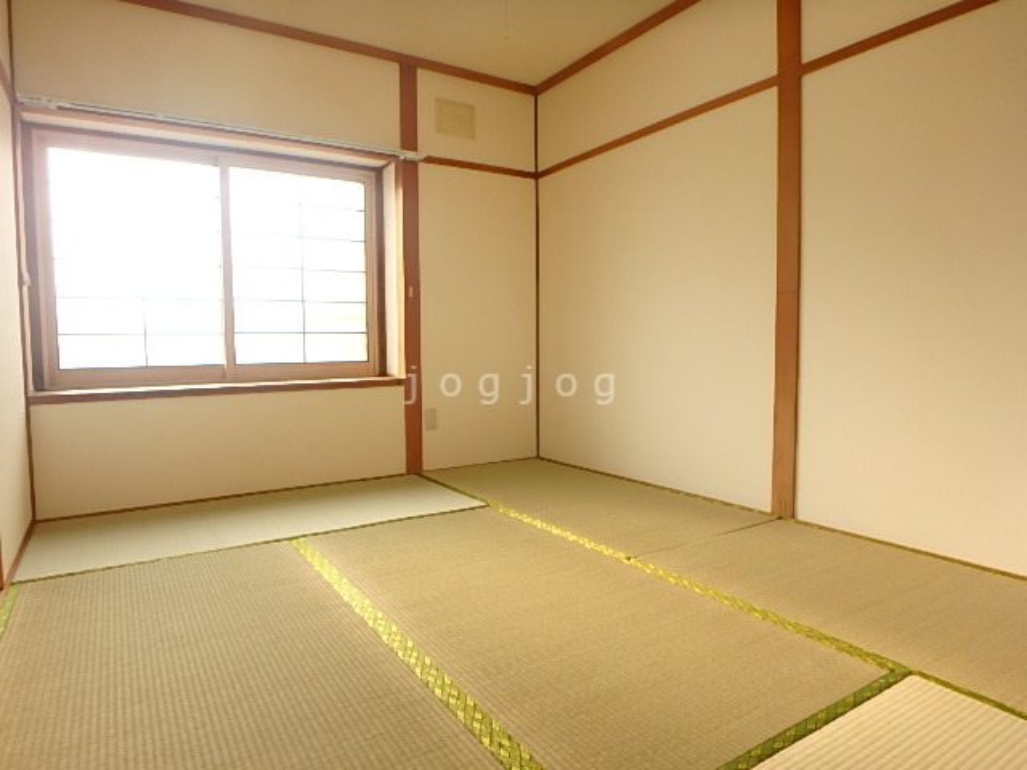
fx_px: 623
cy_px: 385
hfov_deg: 79.0
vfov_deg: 63.4
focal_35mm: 21
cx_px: 514
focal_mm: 3.7
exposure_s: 1/60
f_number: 3.5
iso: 160
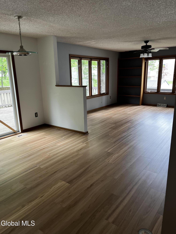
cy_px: 117
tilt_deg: -15.9
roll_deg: +1.7
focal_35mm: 26
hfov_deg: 53.1
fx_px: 176
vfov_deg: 67.3
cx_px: 88
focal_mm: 5.1
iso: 125
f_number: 1.6
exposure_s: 1/115
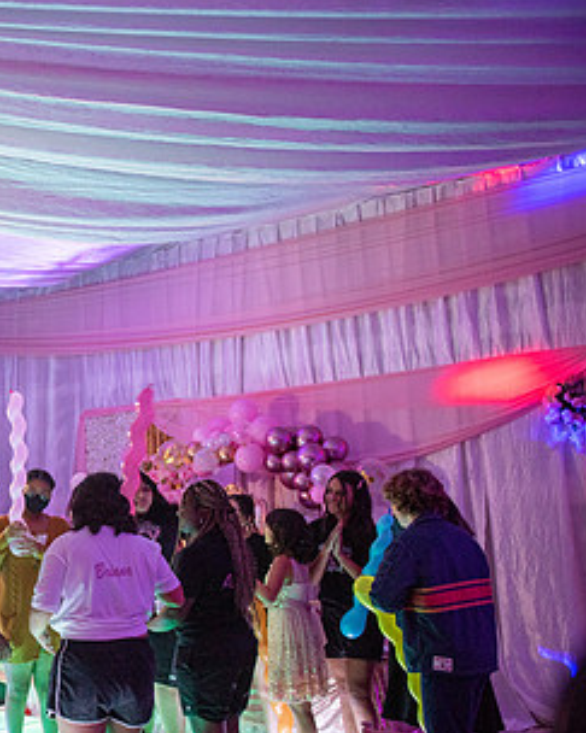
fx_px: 933
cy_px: 445
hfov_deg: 30.3
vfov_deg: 42.7
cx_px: -96
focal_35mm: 43
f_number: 3.2
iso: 1250
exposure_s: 1/125
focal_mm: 24
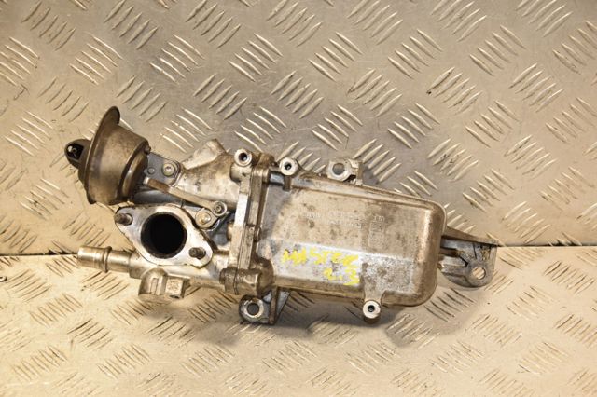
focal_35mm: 75
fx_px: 1243
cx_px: 298
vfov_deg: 18.2
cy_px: 198
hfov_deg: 27.0
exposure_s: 1/200
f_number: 5
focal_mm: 50
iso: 800
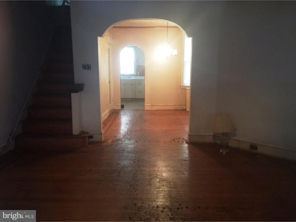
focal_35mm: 29
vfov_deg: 48.2
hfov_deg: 61.7
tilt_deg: -8.4
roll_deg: -0.5
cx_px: 148
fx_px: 248
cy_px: 111
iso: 125
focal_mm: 4.15
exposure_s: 1/10
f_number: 2.2
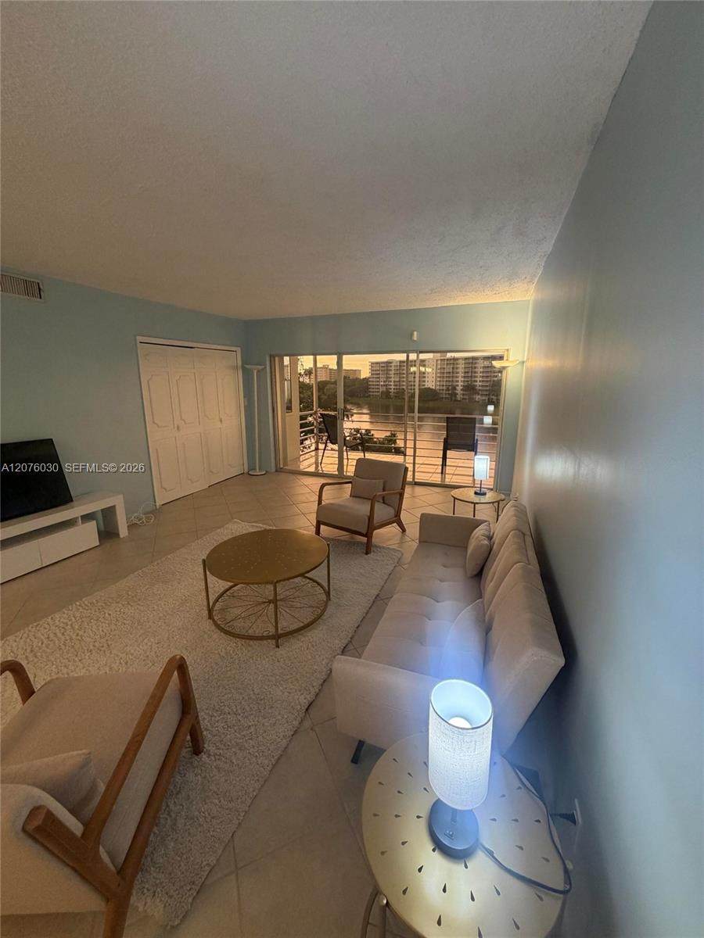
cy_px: 469
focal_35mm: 14
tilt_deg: -13.3
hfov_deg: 85.7
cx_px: 352
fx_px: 380
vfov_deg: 102.1
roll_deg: -0.8
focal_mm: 2.22
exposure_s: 1/60
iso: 200
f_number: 2.2
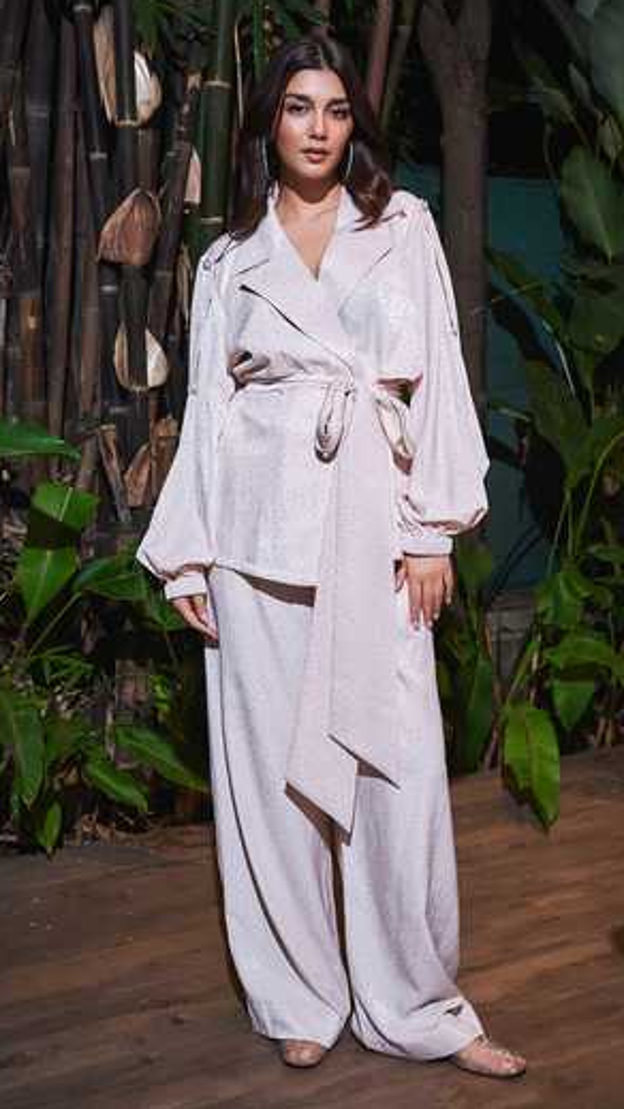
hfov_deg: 32.4
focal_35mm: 37
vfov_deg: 54.6
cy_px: 552
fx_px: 1074
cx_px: 318
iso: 500
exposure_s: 1/160
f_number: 4
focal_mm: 34.5
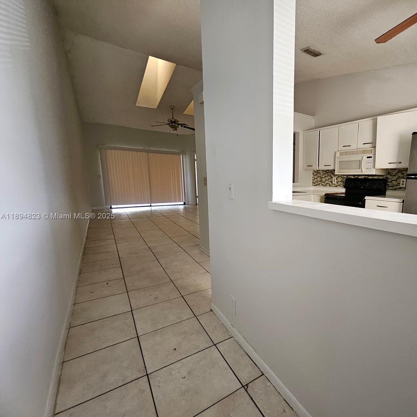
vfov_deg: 87.4
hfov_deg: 83.4
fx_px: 218
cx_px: 289
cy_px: 217
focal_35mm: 16
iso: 125
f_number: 2.2
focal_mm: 1.74
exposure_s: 1/77.4
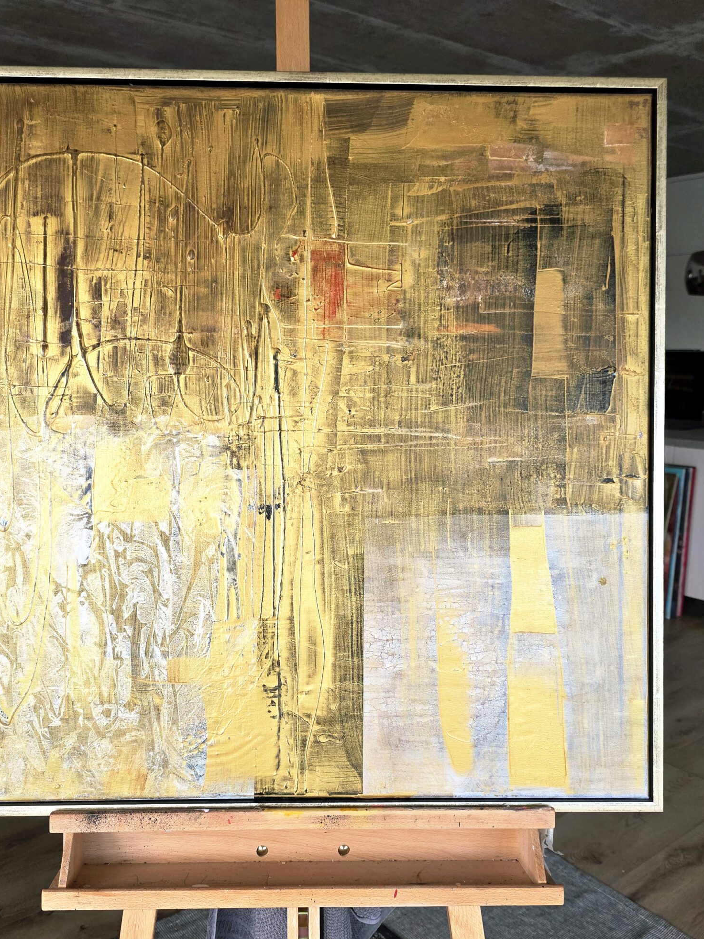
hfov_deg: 46.7
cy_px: 501
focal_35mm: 30
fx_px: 814
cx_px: 304
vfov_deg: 59.9
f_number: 1.7
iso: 200
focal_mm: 6.3
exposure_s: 1/101
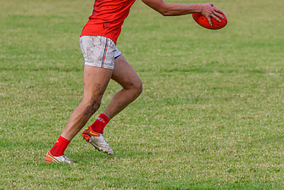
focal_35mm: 397
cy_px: 41
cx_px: 137
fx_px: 3135
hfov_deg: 5.2
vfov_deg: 3.5
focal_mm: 220
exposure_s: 1/2000
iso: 900
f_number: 5.3
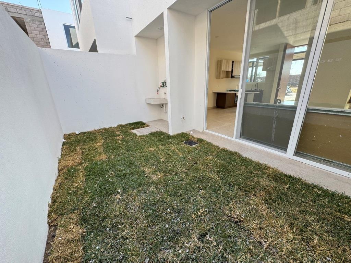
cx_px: 176
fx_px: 142
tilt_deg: -18.3
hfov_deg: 102.1
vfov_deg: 85.7
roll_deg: +1.3
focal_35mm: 14
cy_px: 132
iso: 40
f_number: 2.2
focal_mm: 2.22
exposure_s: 1/165
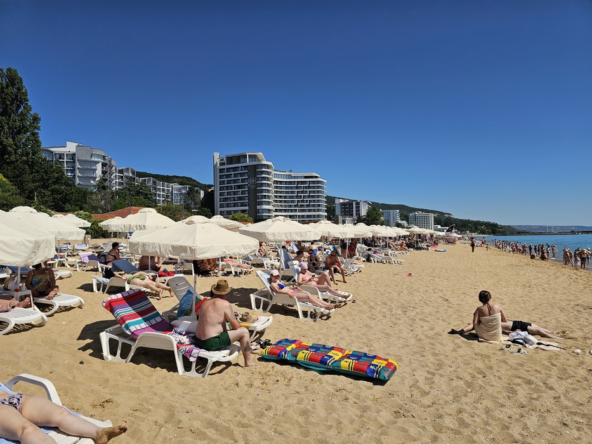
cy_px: 222
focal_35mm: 23
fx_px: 393
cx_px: 296
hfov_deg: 73.9
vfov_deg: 58.9
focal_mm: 6.3
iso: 10
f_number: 1.7
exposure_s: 1/1864
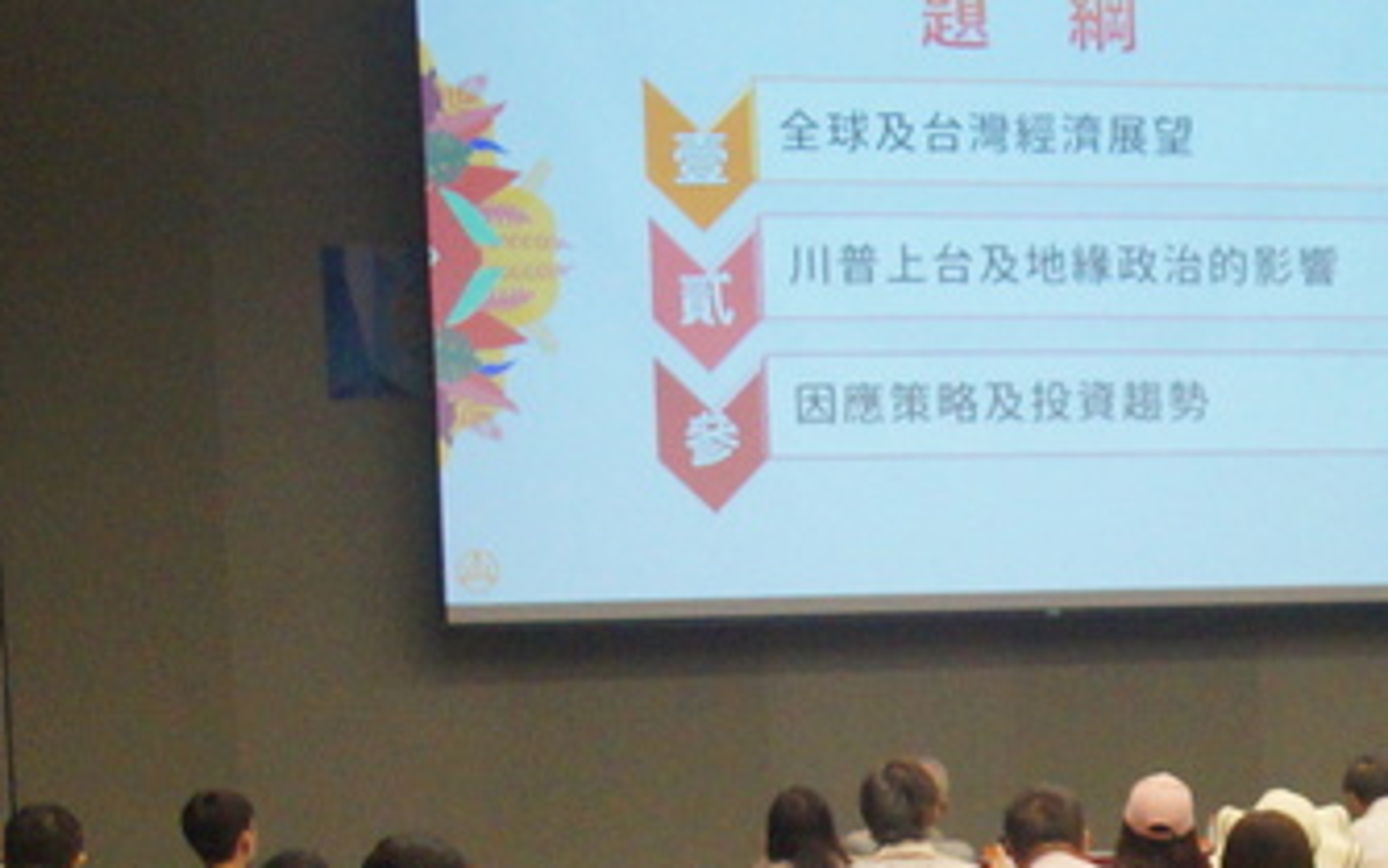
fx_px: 4503
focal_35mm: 119
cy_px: 1198
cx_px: 2074
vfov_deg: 10.7
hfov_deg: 16.1
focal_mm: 20
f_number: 4
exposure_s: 1/160
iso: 1600
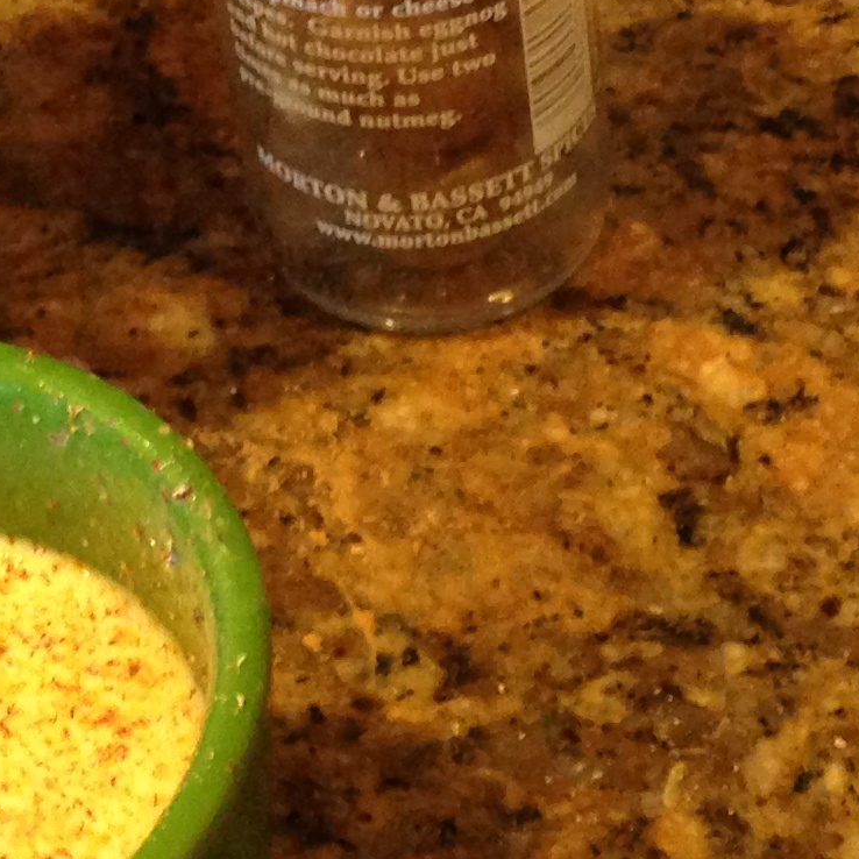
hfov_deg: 13.3
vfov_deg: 13.5
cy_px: 516
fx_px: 3622
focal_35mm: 129
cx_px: 861
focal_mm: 4.12
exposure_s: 1/20
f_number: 2.4
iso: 200
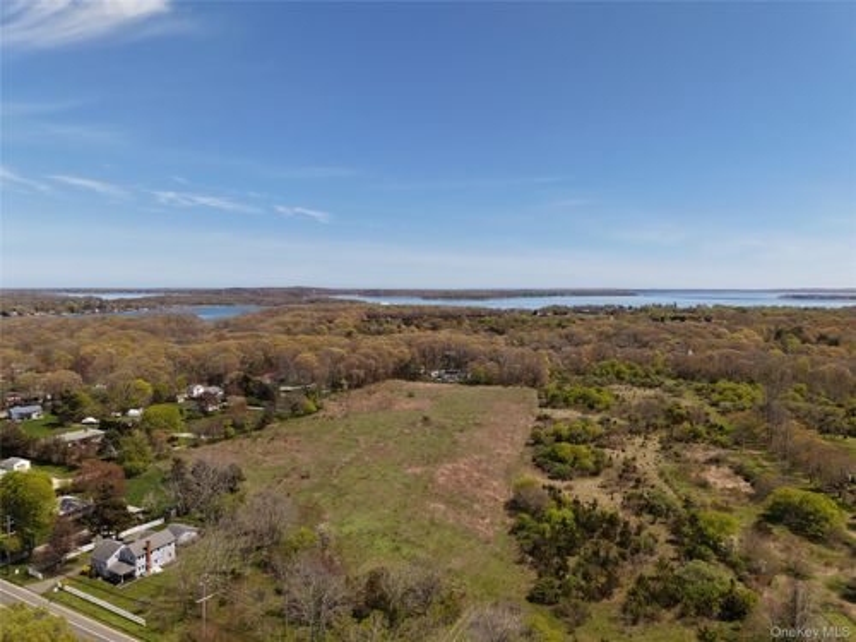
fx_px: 593
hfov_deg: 71.6
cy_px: 321
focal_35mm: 24
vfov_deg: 56.8
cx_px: 428
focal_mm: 8.67
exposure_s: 1/100
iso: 100
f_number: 1.8
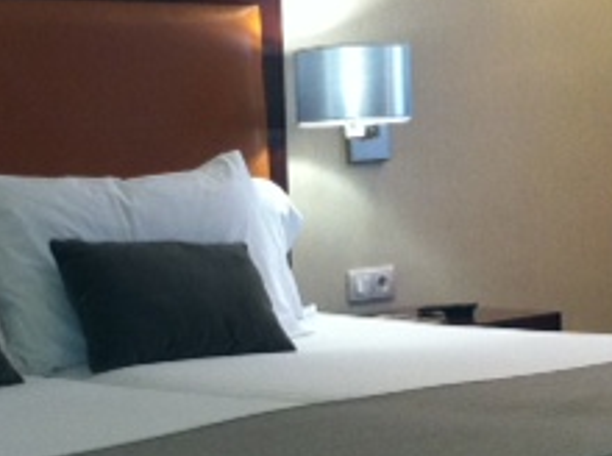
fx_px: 1799
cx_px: 245
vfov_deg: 14.4
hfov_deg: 19.3
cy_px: 378
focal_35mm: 102
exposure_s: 1/15
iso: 160
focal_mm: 3.85
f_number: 2.8
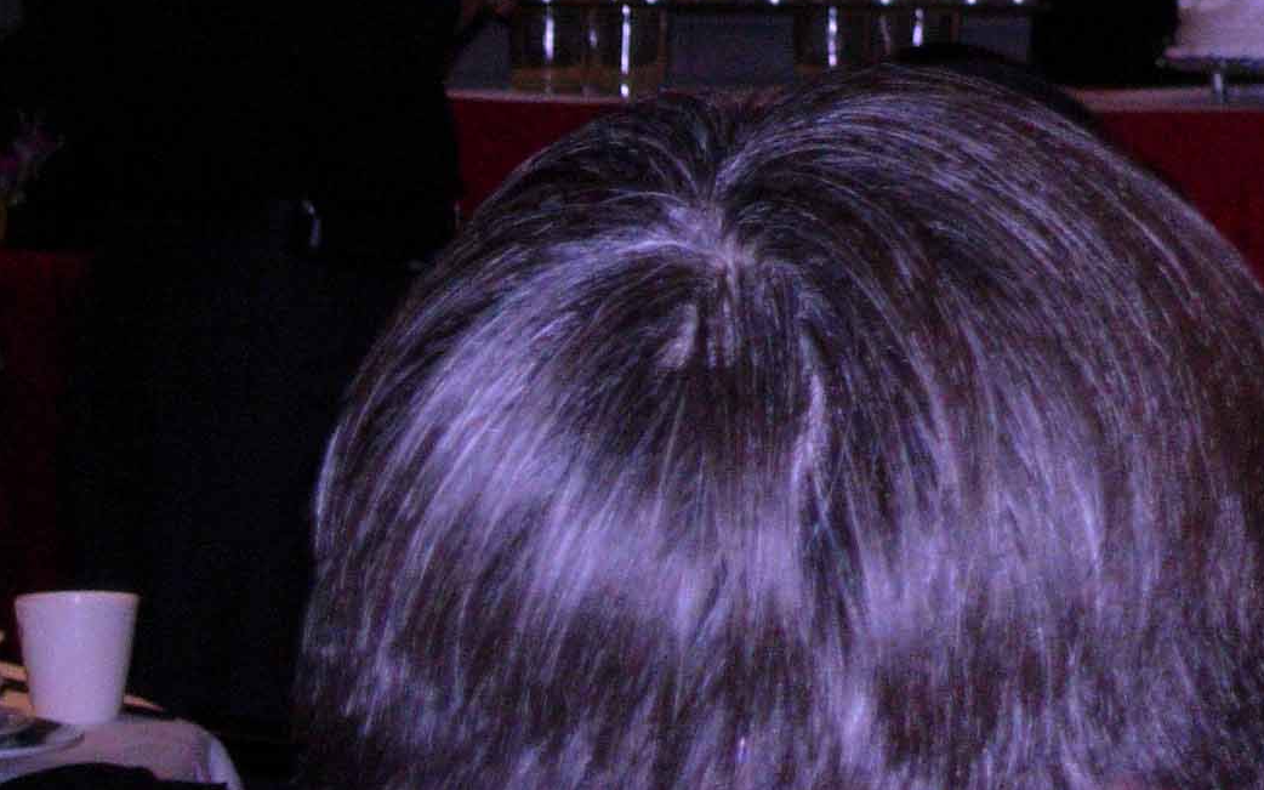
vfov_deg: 4.4
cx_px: 1453
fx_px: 10264
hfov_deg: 7.0
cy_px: -387
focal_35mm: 298
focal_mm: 23.4
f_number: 4.9
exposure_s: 1/161
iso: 200
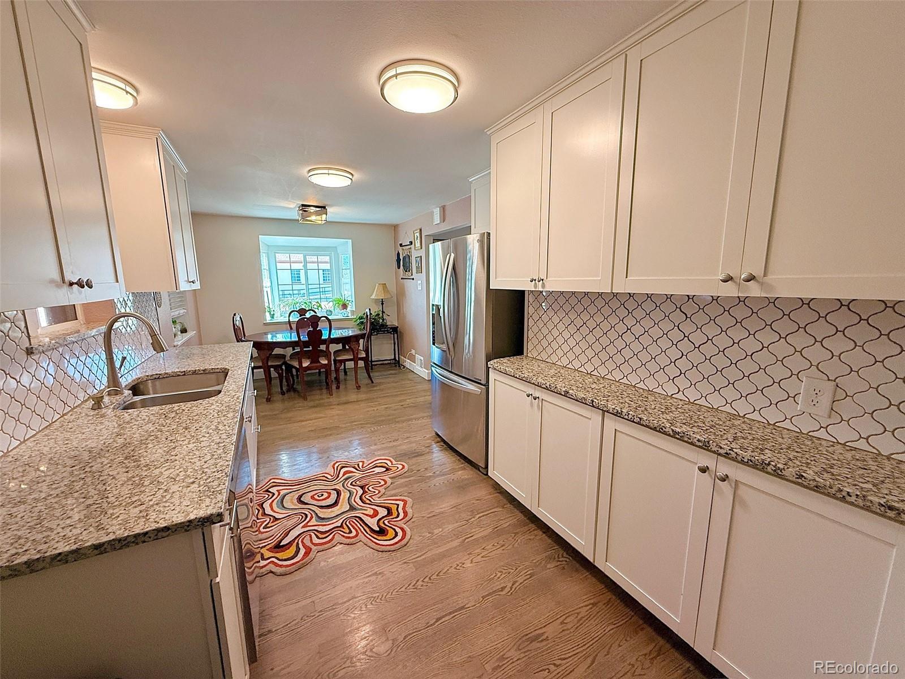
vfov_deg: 85.7
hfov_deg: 102.1
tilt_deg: -8.9
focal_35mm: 14
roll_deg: +0.3
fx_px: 366
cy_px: 340
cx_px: 452
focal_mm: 2.22
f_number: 2.2
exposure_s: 1/120
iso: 250
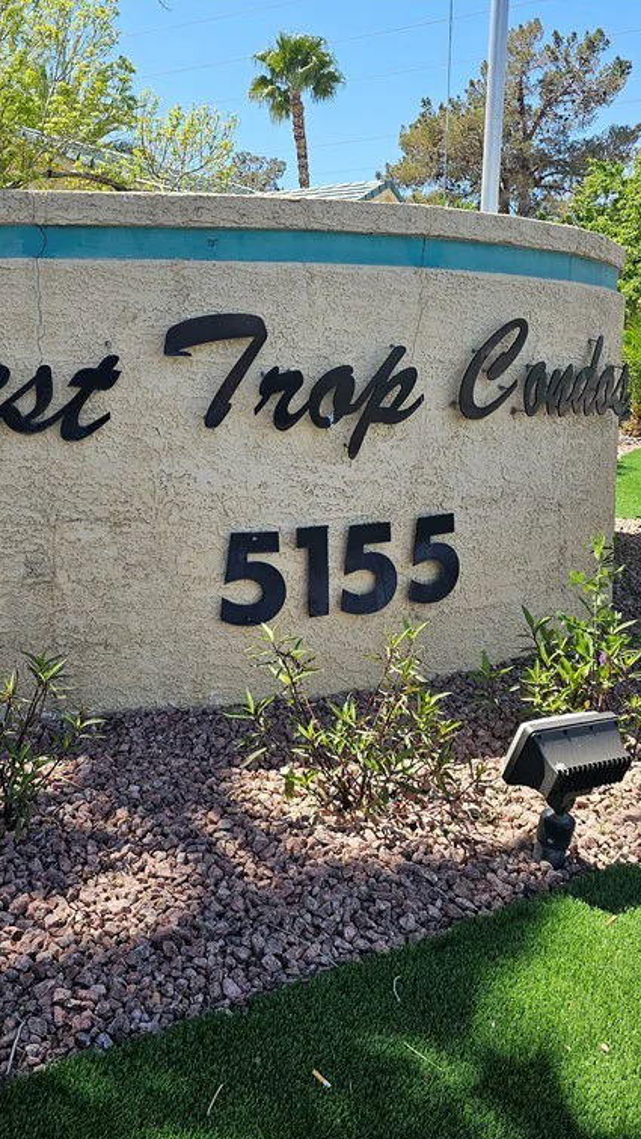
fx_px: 1027
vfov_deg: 58.0
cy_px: 567
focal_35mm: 34
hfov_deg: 34.5
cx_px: 241
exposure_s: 1/331
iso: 10
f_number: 1.7
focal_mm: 6.3
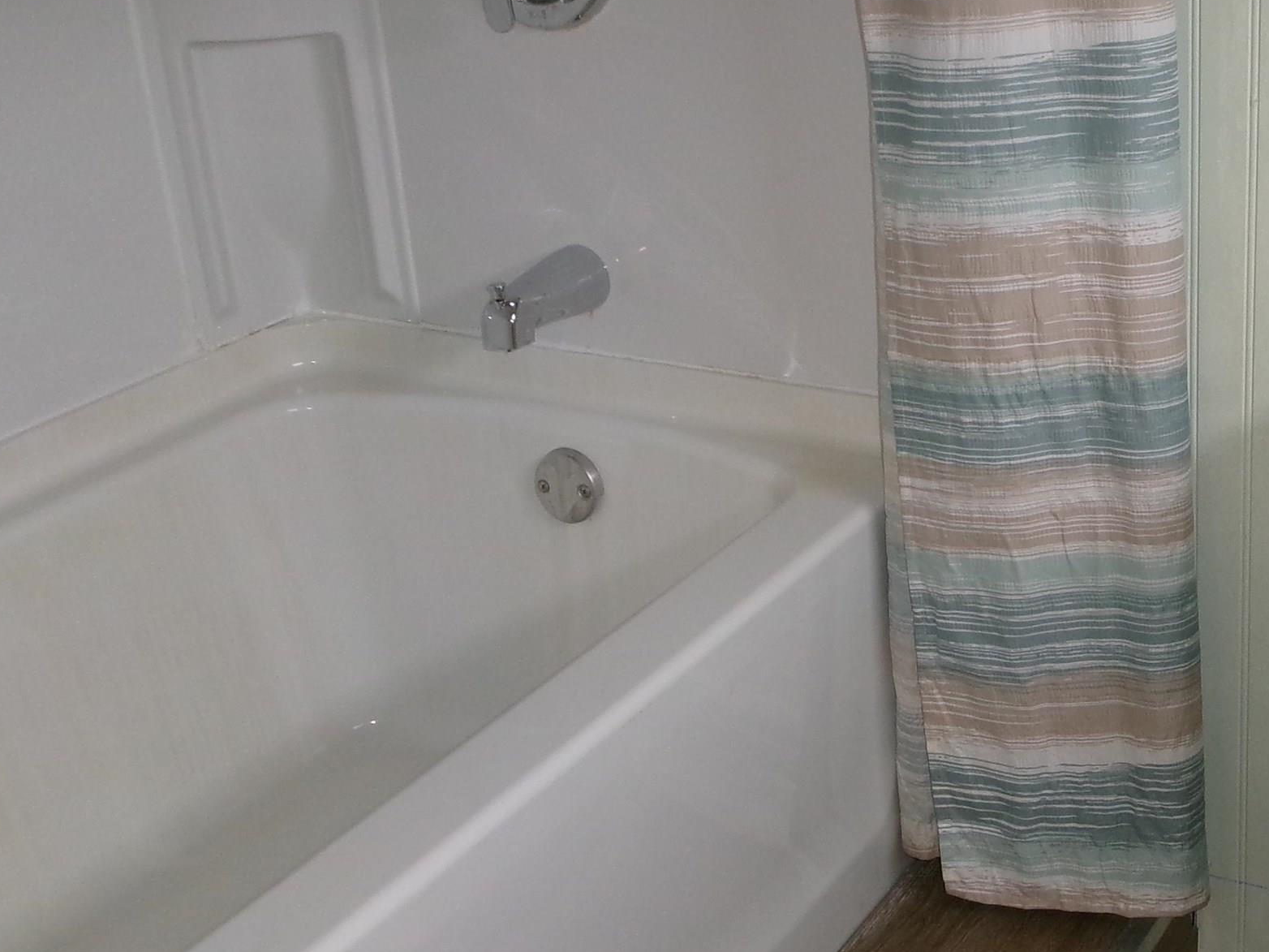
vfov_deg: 26.5
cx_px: 1105
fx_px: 2016
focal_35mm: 55
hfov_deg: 33.4
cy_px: 546
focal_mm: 5.1
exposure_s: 1/34
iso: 200
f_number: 3.9
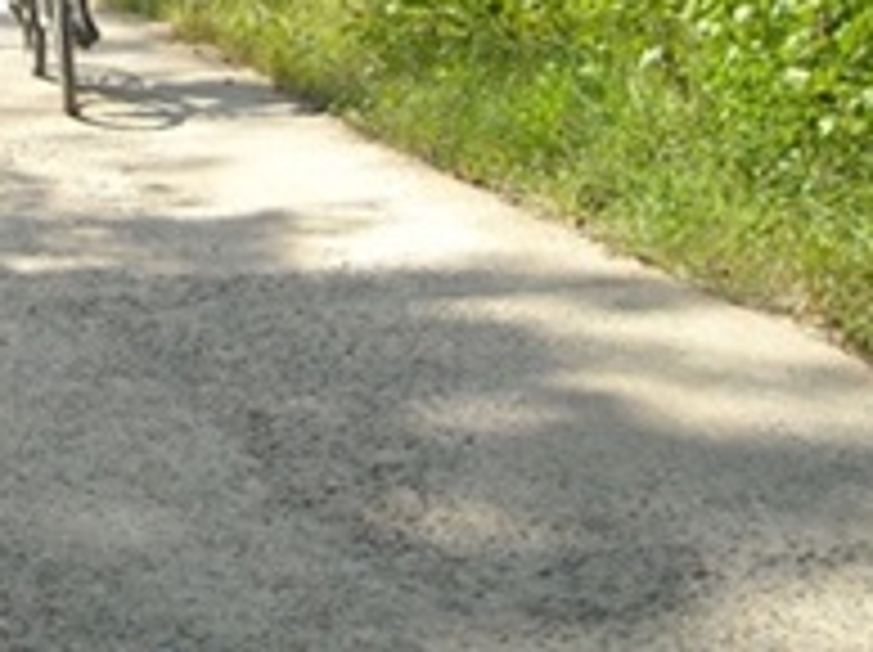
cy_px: -220
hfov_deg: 19.2
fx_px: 2368
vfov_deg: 14.9
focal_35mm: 94
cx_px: -274
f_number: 2.8
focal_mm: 5.7
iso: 64
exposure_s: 1/419
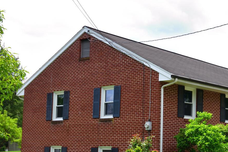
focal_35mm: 70
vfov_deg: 19.3
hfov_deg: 27.1
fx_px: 443
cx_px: 231
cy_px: 110
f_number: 10
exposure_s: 1/160
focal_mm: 20
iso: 400
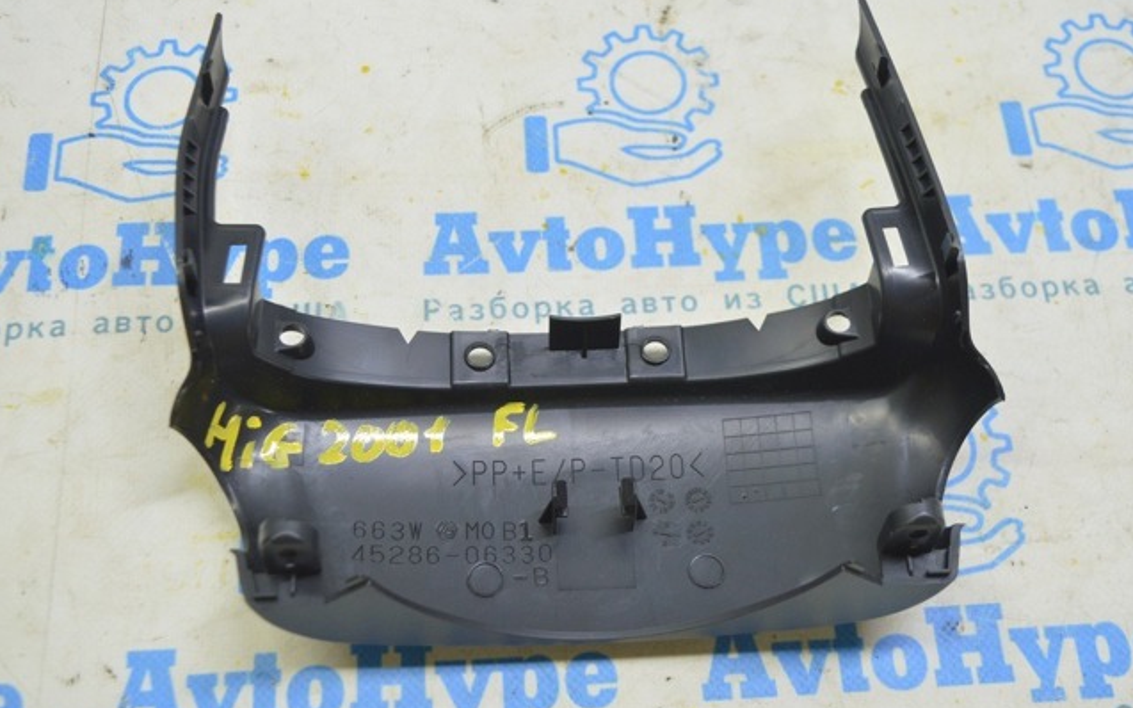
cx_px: 567
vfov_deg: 28.9
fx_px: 1374
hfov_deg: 44.8
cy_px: 341
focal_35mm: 45
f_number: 5.6
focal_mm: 29
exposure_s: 1/20
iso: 400
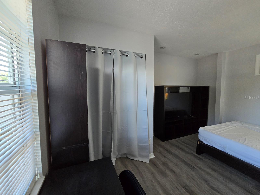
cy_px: 98
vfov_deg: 89.9
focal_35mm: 13
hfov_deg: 106.2
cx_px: 130
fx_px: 98
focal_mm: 2.2
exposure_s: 1/100
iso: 320
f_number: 2.2
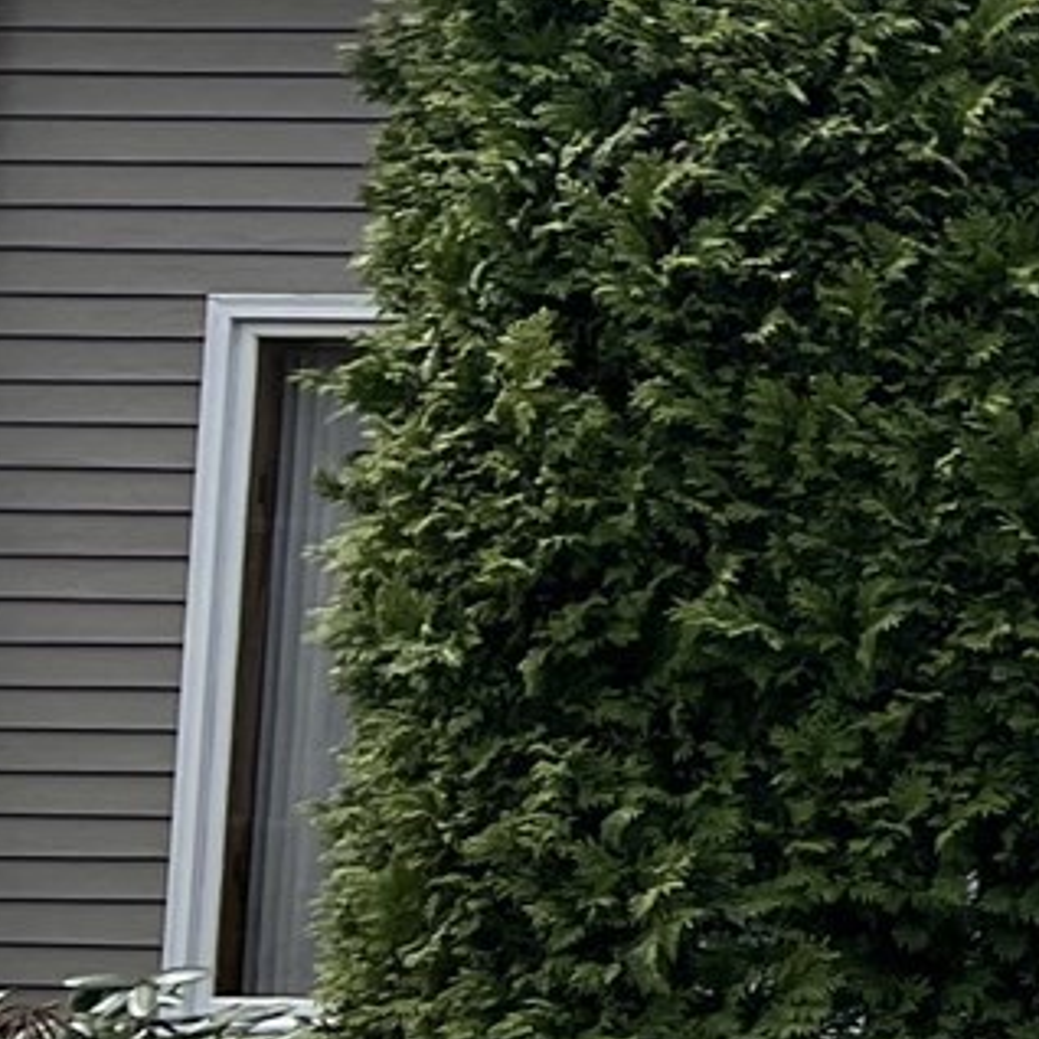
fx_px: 5026
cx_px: 3320
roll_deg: -0.6
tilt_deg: +5.8
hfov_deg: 9.0
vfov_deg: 11.8
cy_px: 399
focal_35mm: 148
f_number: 1.5
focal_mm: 5.7
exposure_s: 1/3460
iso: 50
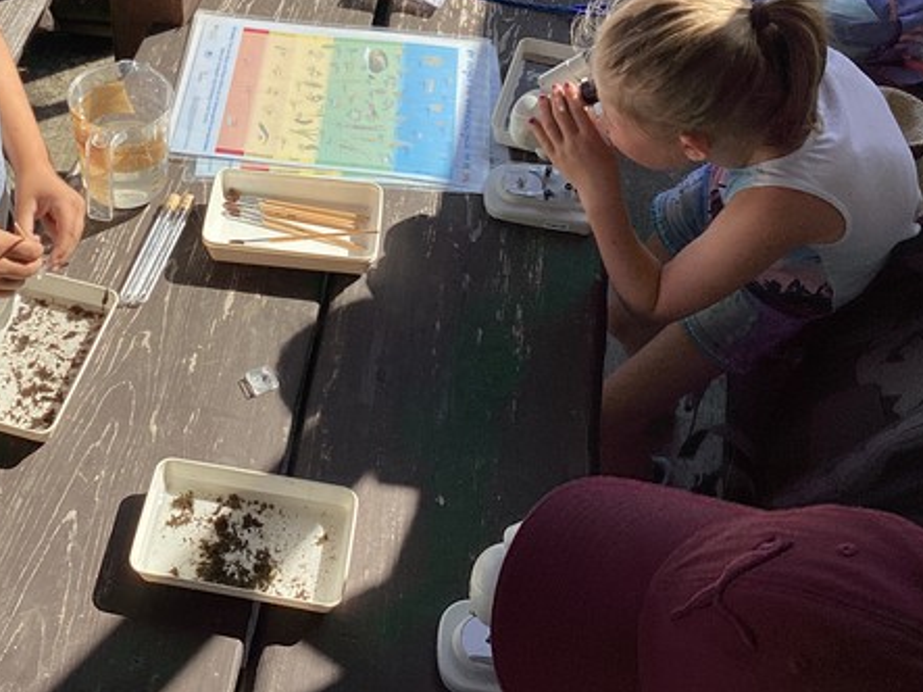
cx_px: 265
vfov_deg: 29.4
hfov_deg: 38.2
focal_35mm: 49
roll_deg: +1.3
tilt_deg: -44.5
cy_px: 205
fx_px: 1306
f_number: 2.4
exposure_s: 1/791
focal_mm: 3.3
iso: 25
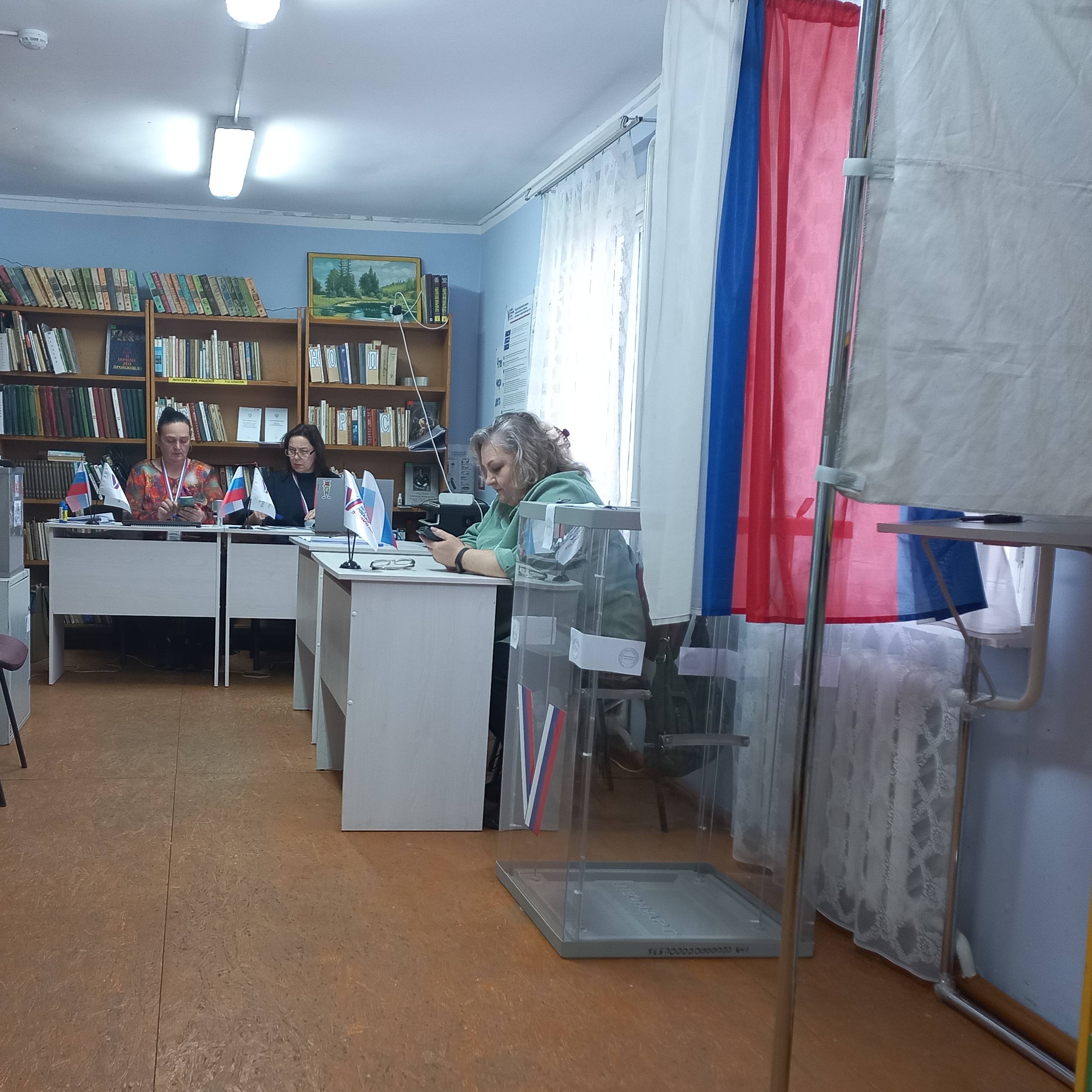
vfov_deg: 43.7
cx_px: 402
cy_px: 629
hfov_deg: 43.5
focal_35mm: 38
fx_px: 1356
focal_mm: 4.6
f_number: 1.8
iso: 200
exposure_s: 1/33.3
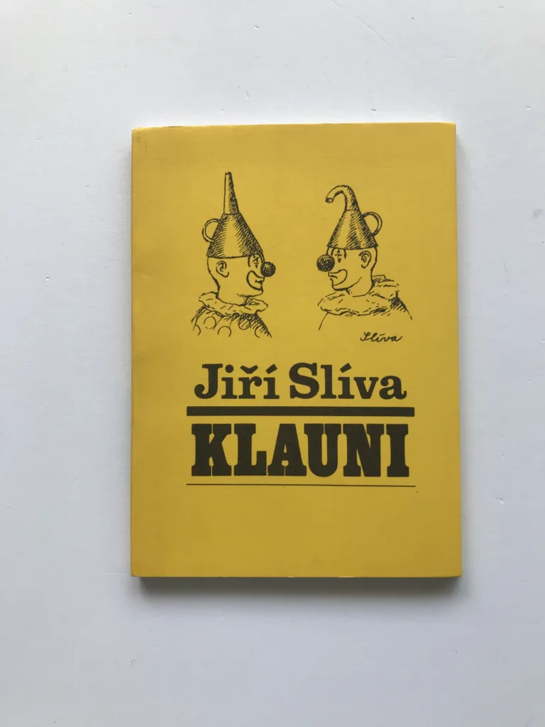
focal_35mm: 28
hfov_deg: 49.7
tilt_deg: -87.4
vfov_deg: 63.4
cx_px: 272
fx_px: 588
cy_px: 364
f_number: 1.8
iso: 32
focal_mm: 3.99
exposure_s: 1/100
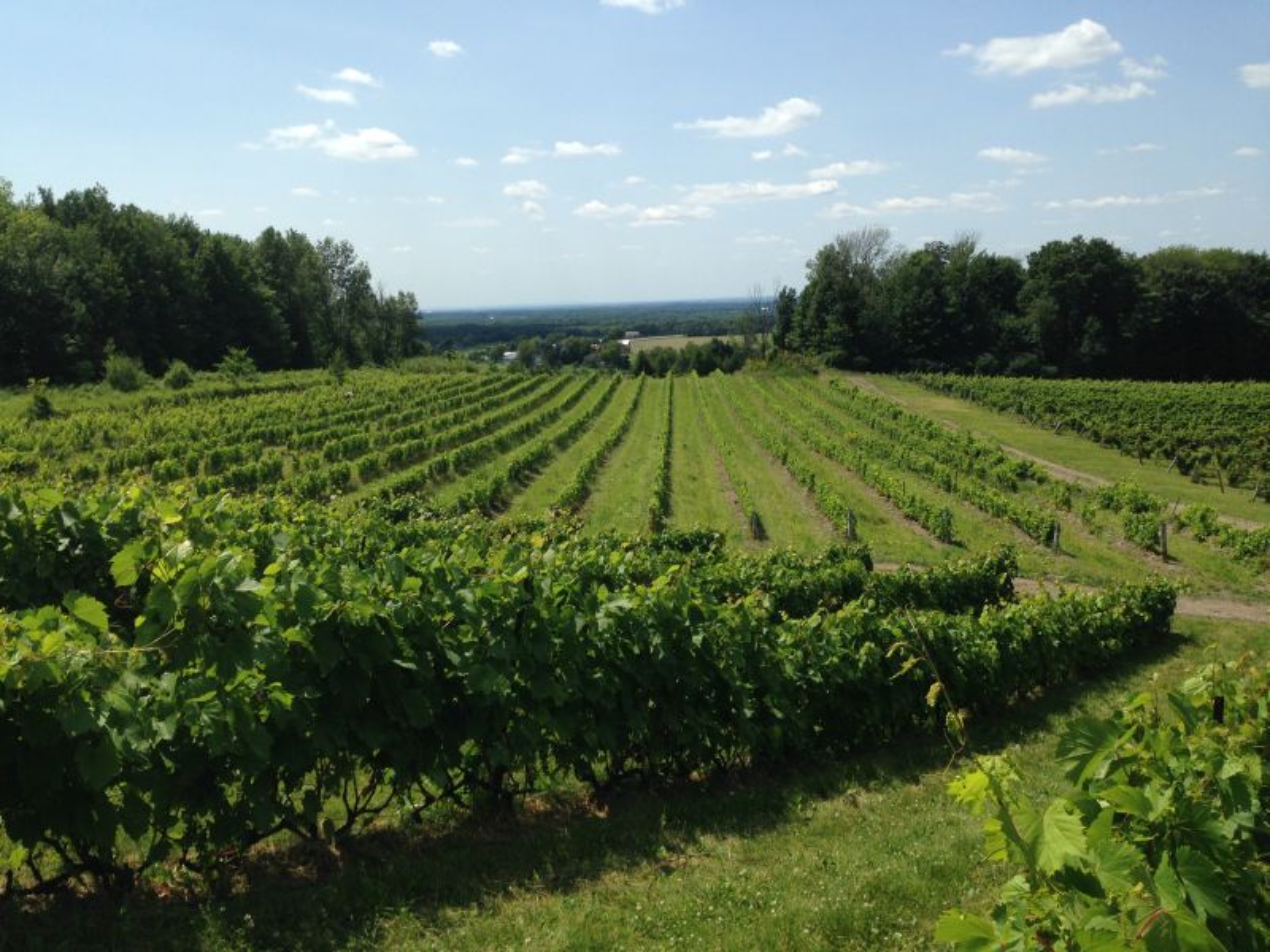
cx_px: 635
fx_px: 1211
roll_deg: +2.0
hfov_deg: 55.4
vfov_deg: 42.9
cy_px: 476
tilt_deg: -7.3
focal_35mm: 33
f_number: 2.4
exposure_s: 1/2169
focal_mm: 4.12
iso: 50
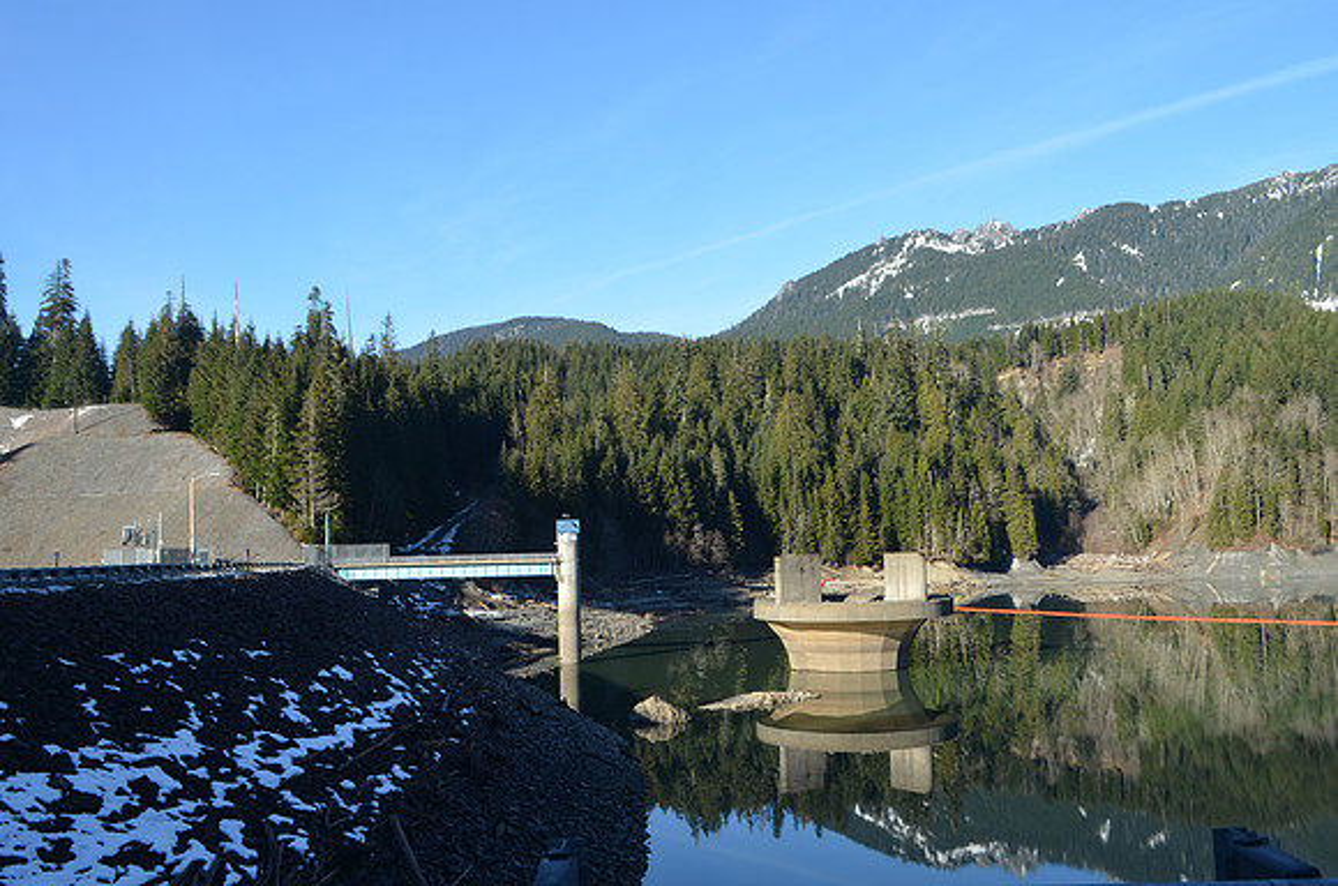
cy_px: 443
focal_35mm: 33
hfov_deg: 57.3
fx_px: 1224
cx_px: 669
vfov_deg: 39.8
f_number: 8
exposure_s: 1/250
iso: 180
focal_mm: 22
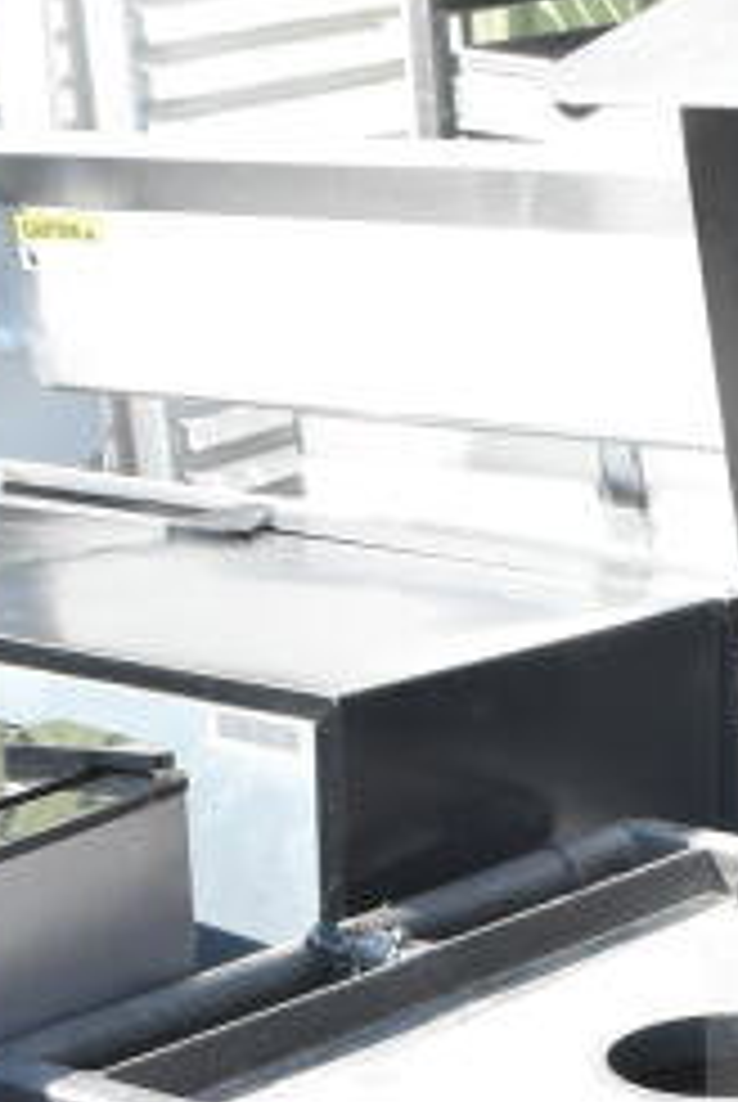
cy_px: 1286
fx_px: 3771
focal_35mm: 123
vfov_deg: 16.0
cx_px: 1089
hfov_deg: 10.8
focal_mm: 22
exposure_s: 1/500
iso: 1600
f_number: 11
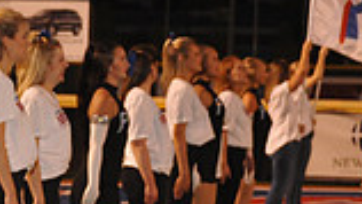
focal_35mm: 288
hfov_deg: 7.3
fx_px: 2765
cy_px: 237
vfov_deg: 4.2
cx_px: -247
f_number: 6.7
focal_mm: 75
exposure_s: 1/90
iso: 1600
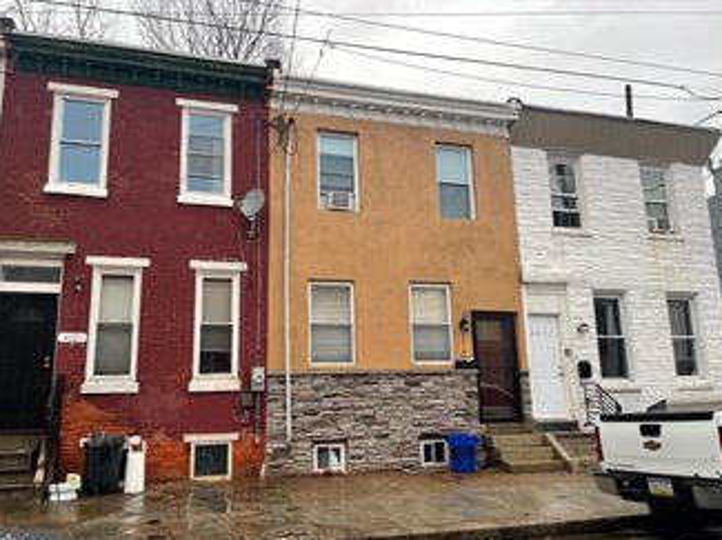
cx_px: 351
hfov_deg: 63.5
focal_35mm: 28
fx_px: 583
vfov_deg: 49.7
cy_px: 269
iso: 32
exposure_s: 1/302
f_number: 1.6
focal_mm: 4.2
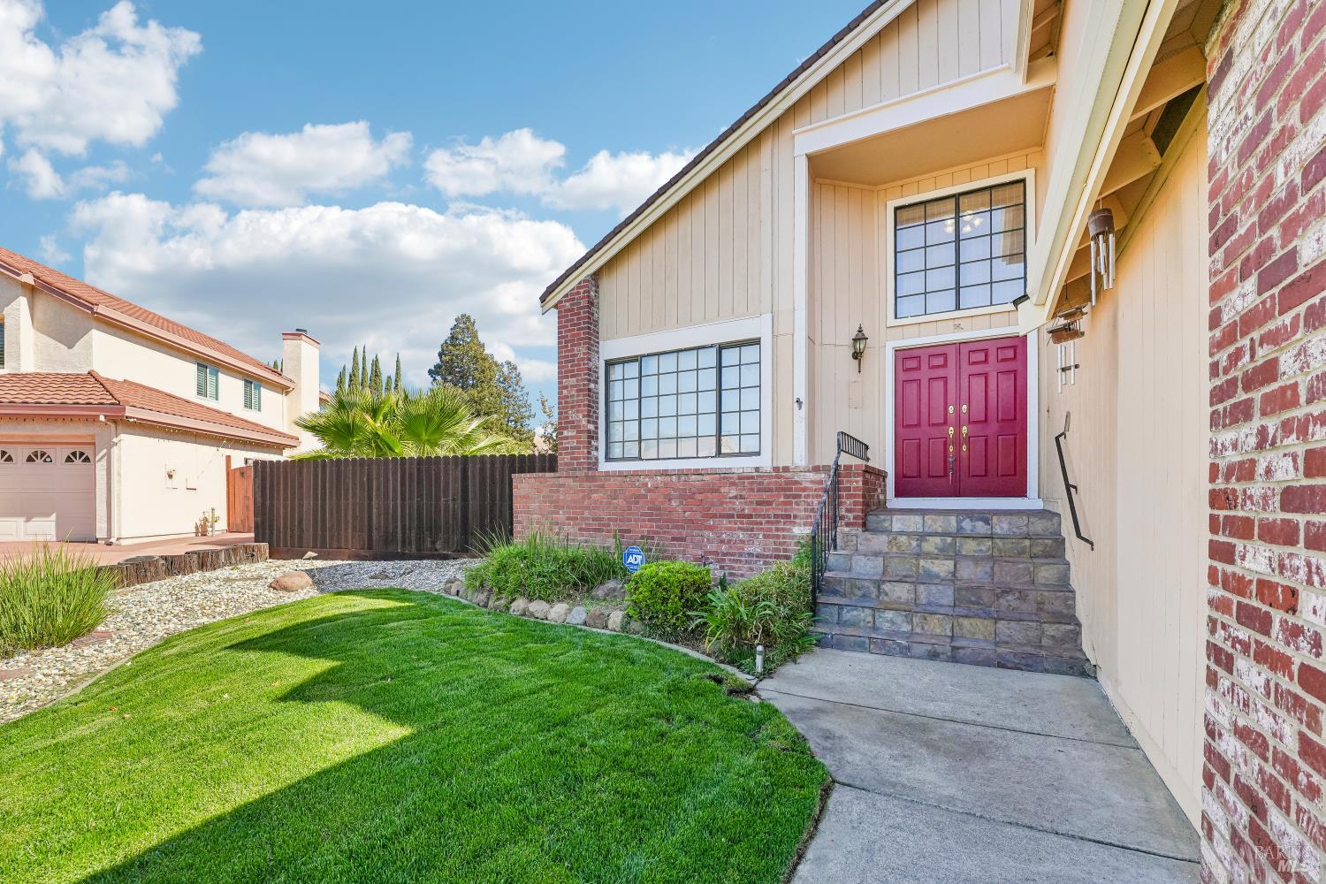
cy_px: 442
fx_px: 516
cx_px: 663
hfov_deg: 104.3
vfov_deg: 81.2
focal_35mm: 14
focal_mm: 14
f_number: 8
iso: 640
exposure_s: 1/640
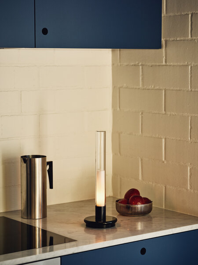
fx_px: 725
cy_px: 132
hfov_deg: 15.6
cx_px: 99
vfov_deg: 20.7
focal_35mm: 95
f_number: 5.6
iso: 1600
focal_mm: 120
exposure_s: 1/125
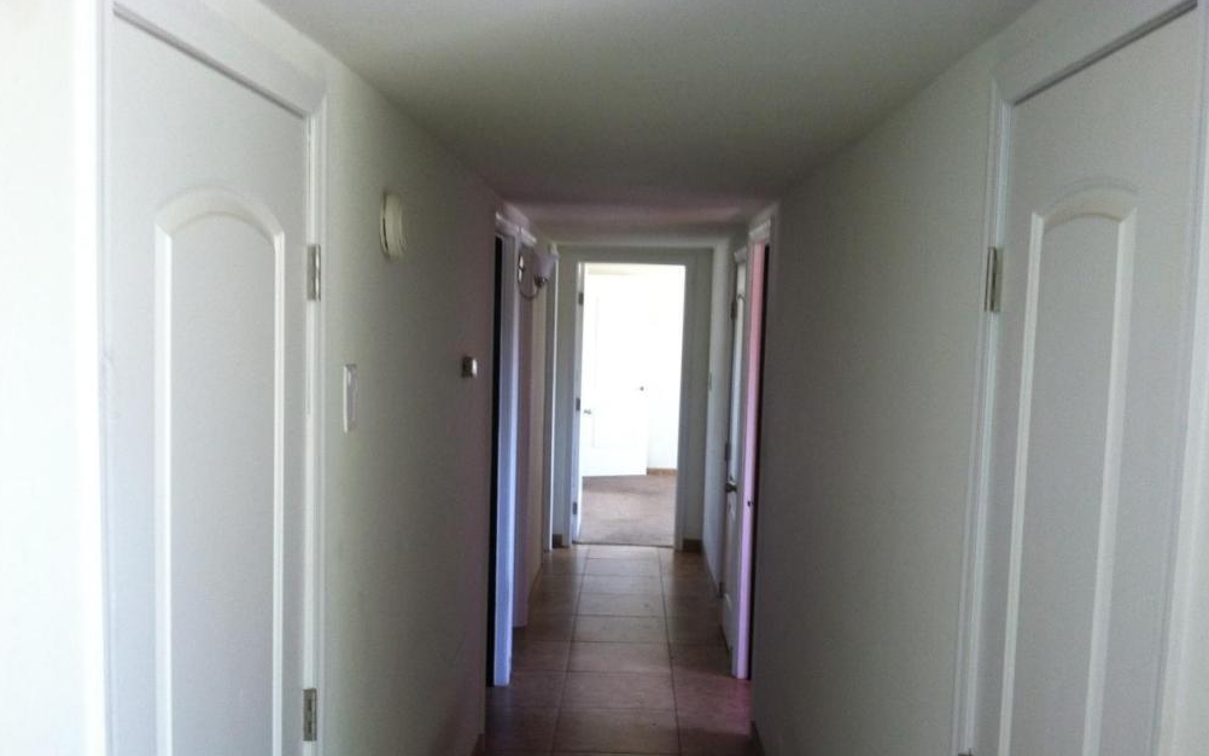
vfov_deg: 33.5
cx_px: 594
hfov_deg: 51.5
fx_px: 1252
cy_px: 437
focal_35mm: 38
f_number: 2.8
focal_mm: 3.85
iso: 100
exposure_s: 1/15
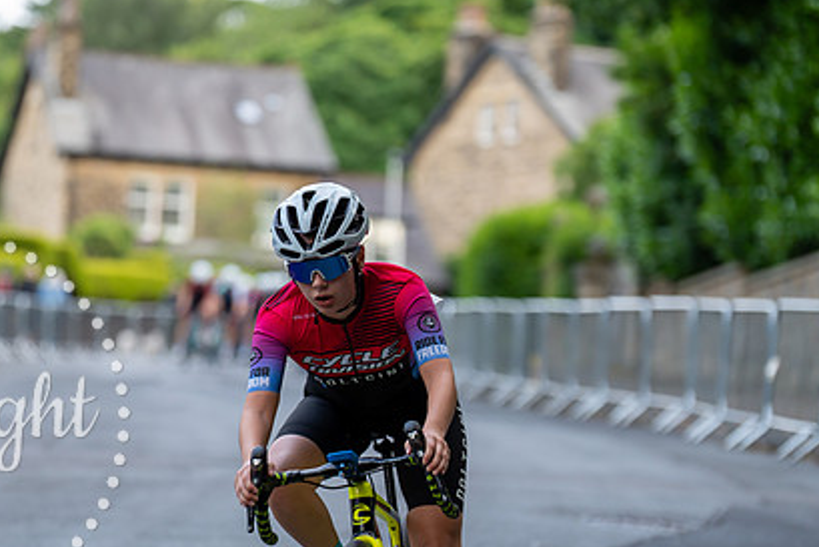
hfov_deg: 11.2
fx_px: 4164
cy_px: 314
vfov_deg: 7.5
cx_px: 252
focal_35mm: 183
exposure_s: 1/500
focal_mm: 129
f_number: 2.8
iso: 640
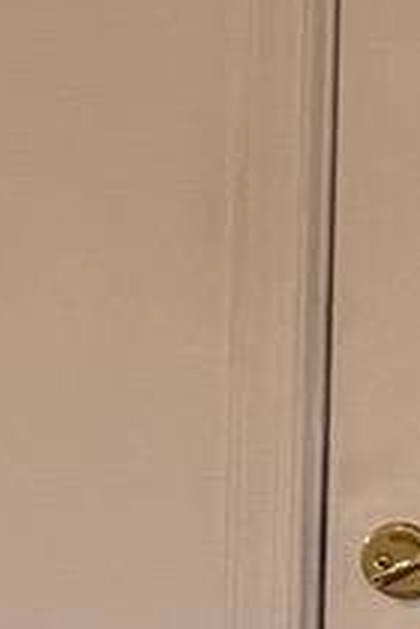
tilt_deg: -4.3
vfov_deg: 8.4
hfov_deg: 4.1
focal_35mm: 244
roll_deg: +0.2
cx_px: -2391
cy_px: 225
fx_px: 4270
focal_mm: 6.76
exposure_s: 1/60
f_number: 1.78
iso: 125
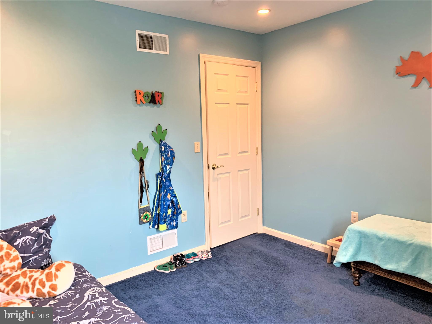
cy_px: 162
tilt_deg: -6.0
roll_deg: +1.0
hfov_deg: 67.3
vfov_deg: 53.1
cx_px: 216
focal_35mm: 26
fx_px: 324
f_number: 1.8
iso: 250
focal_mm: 4.25
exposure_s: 1/60
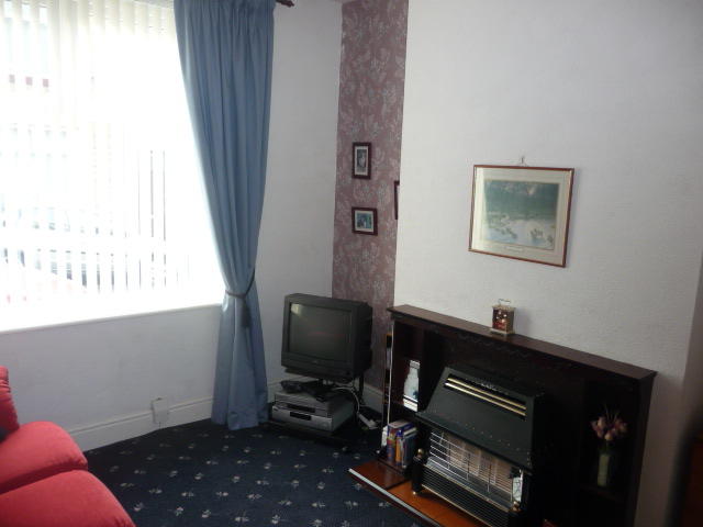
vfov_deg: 49.7
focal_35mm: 28
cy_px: 264
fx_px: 569
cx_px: 352
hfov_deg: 63.4
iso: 160
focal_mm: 4.7
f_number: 3.3
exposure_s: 1/30
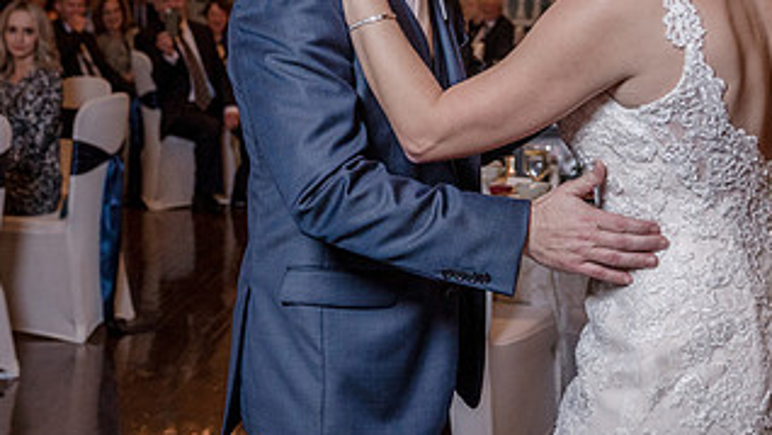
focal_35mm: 75
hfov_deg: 28.1
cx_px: 471
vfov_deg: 15.9
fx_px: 1536
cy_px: 39
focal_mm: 36
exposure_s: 1/250
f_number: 4
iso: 2000
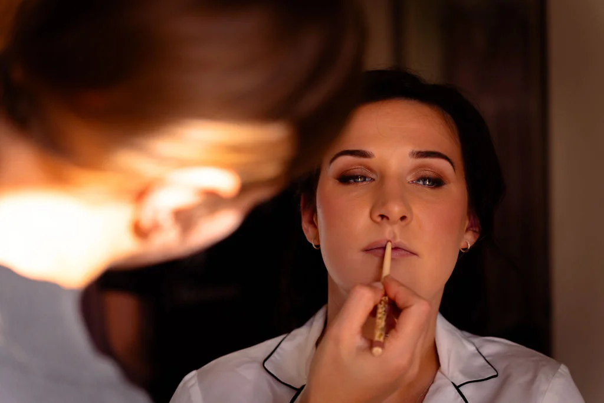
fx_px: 1258
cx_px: 302
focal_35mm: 75
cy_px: 202
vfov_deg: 18.2
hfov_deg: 27.0
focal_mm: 75
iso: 100
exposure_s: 1/200
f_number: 2.8
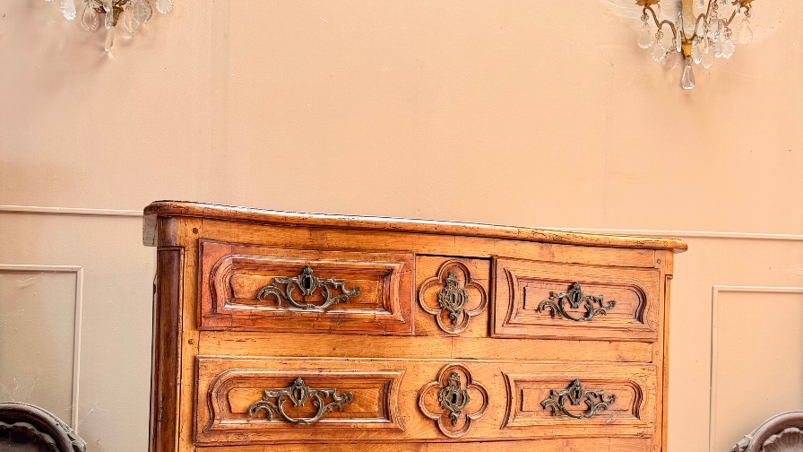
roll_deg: -1.2
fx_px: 745
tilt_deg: -0.4
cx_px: 401
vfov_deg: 33.2
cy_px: 326
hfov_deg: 56.6
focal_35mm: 35
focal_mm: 6.76
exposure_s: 1/121
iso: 100
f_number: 1.78
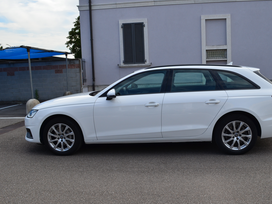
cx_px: 154
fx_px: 259
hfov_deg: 55.2
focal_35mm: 33
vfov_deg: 42.9
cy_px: 103
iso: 360
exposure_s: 1/250
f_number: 10
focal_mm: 20
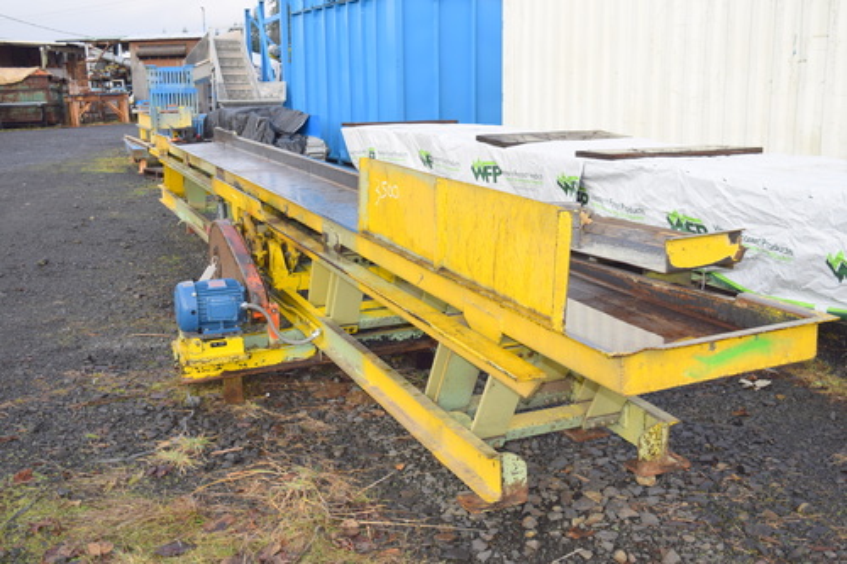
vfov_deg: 33.0
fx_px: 953
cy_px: 282
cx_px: 424
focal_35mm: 40
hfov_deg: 47.9
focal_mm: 27
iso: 100
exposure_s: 1/125
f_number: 5.6
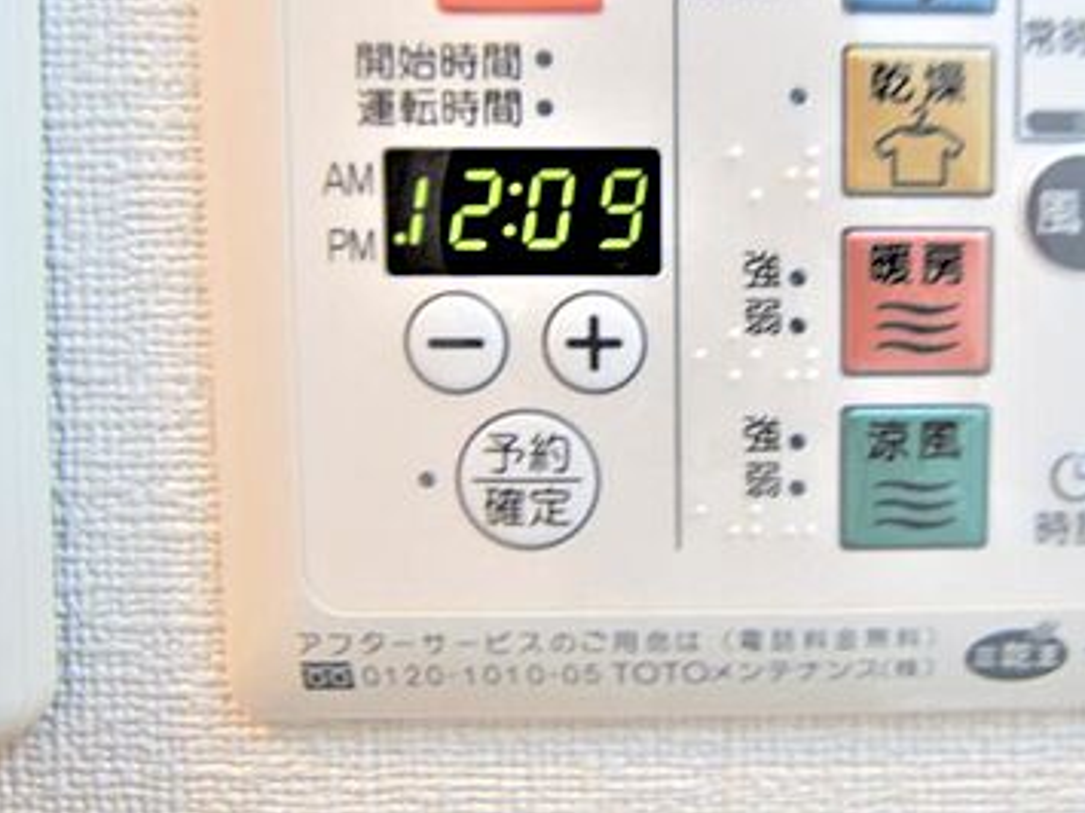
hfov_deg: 65.6
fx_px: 815
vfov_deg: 50.8
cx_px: 721
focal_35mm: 26
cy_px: 202
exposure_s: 1/30
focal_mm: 10
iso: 125
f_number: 3.5
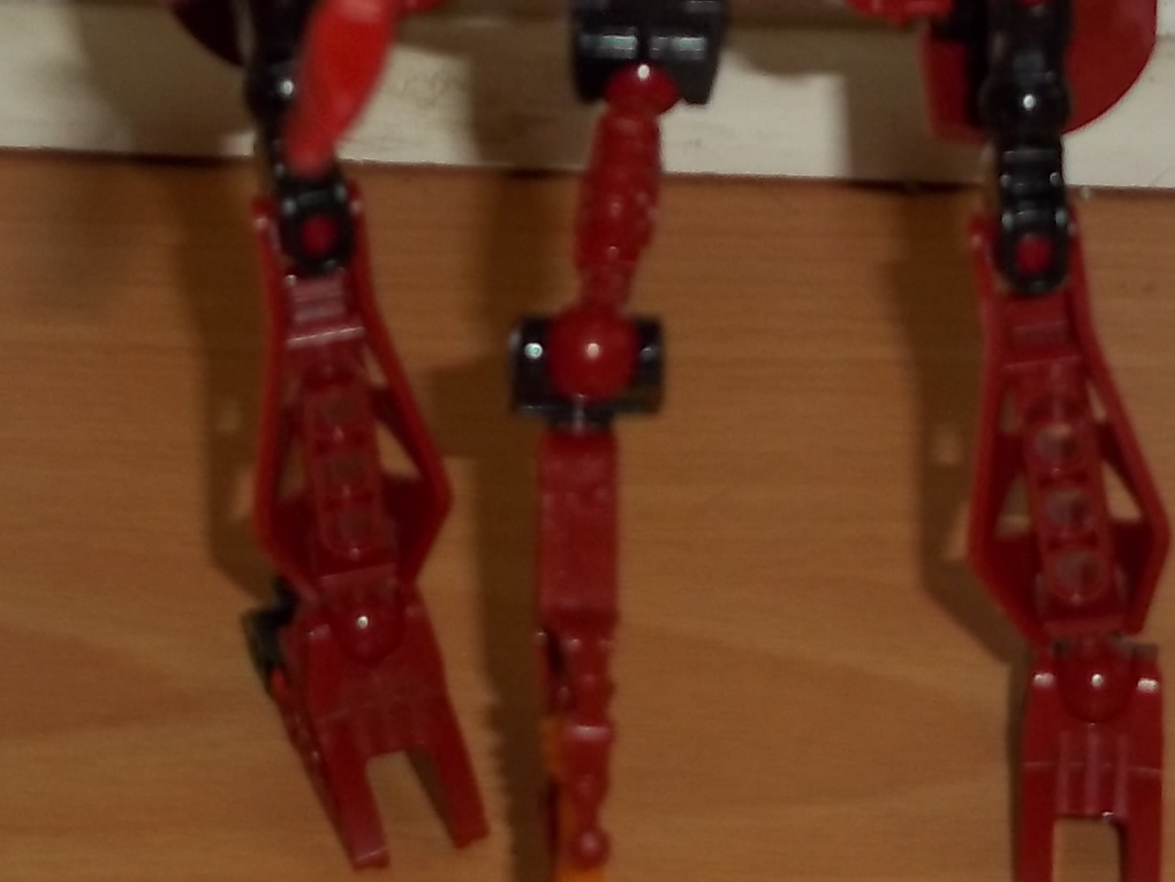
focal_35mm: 116
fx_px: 3938
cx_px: 697
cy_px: -87
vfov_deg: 12.6
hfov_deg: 17.0
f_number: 3.1
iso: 80
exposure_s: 1/30
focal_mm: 6.5
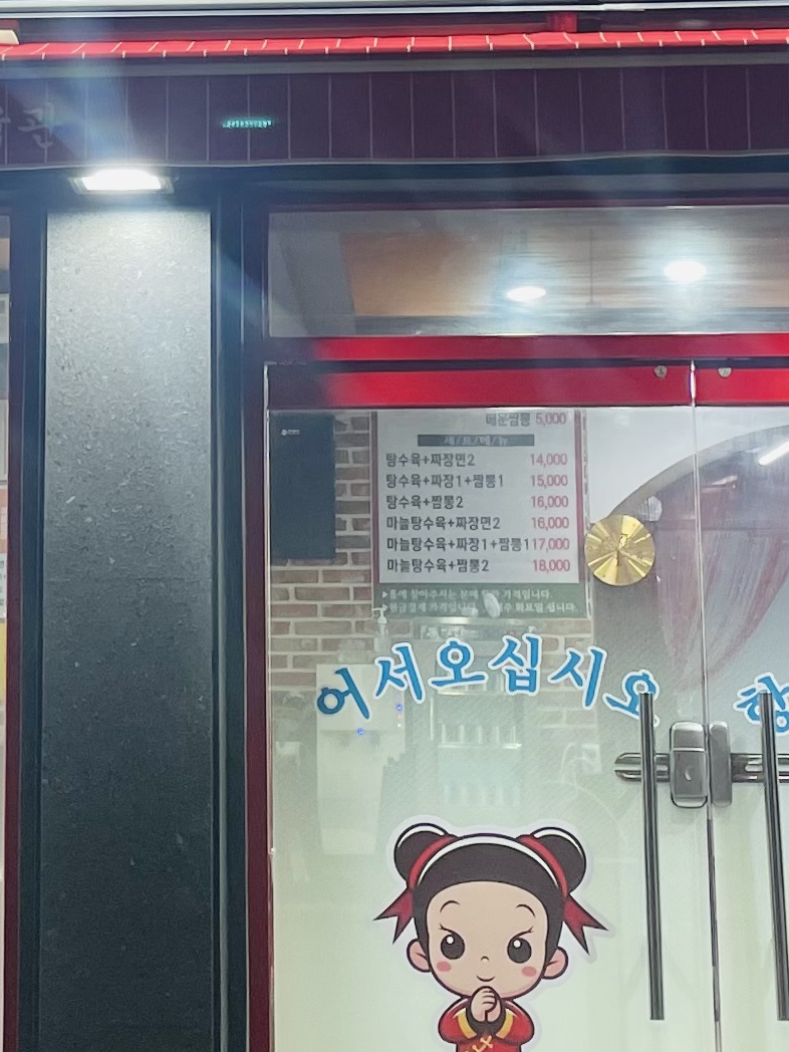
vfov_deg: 19.4
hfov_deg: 14.7
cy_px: 189
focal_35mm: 100
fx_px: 3039
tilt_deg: +10.9
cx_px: 180
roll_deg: +0.9
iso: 64
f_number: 1.6
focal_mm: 4.2
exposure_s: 1/60
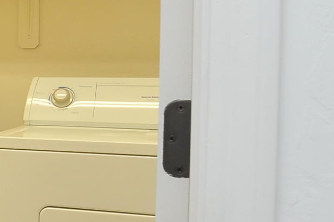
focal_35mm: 86
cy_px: 73
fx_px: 797
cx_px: -350
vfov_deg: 15.8
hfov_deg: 16.9
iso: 640
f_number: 7.1
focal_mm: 18
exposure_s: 1/30
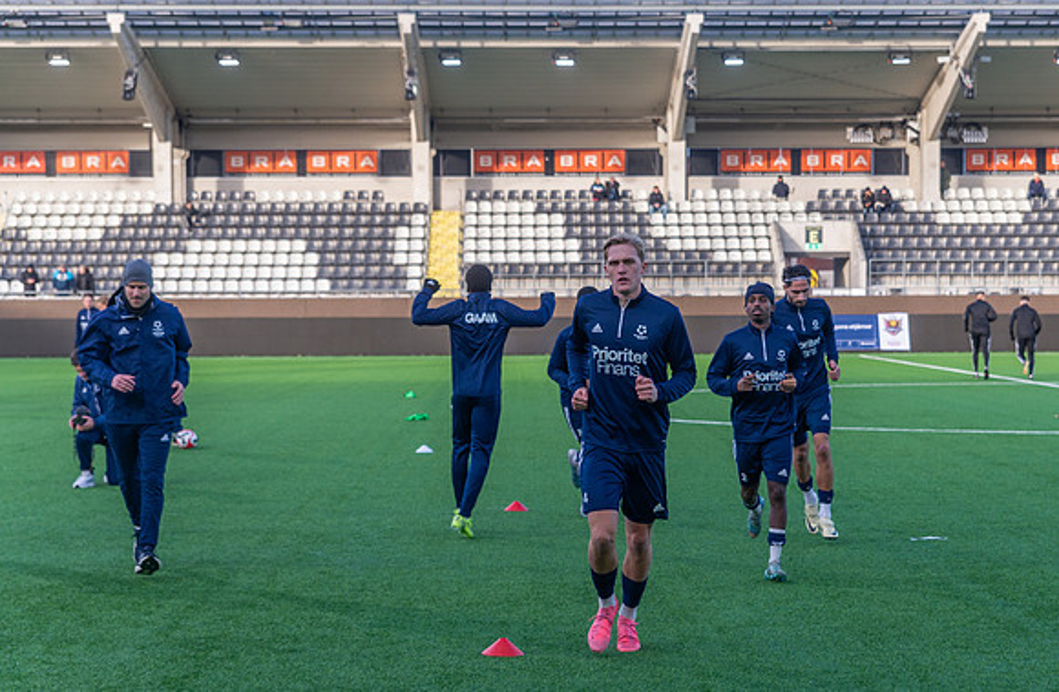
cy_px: 415
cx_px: 623
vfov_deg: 16.0
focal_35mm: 84
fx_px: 2457
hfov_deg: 24.3
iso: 360
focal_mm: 70
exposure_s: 1/640
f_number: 3.5
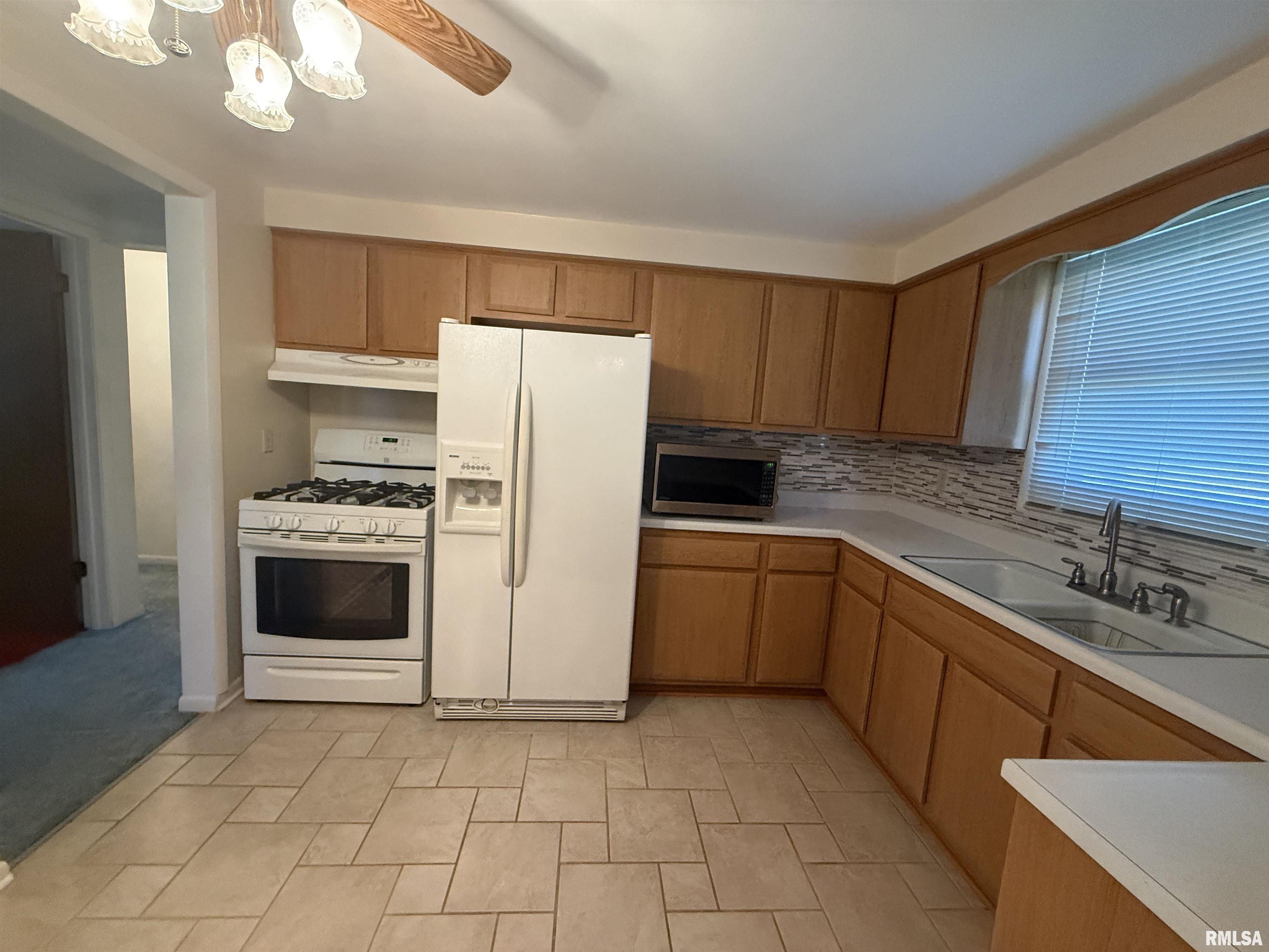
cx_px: 634
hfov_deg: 102.1
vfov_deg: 85.7
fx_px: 513
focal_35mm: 14
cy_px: 476
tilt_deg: -6.0
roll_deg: -3.7
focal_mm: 2.22
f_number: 2.2
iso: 640
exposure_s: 1/60
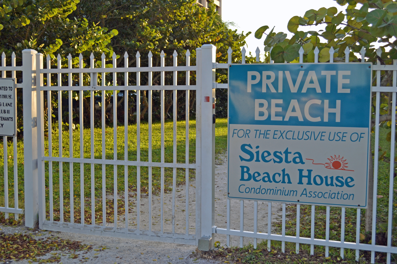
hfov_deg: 45.0
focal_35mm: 44
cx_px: 198
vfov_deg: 30.8
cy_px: 132
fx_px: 480
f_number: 5.6
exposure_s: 1/125
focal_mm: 29
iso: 110
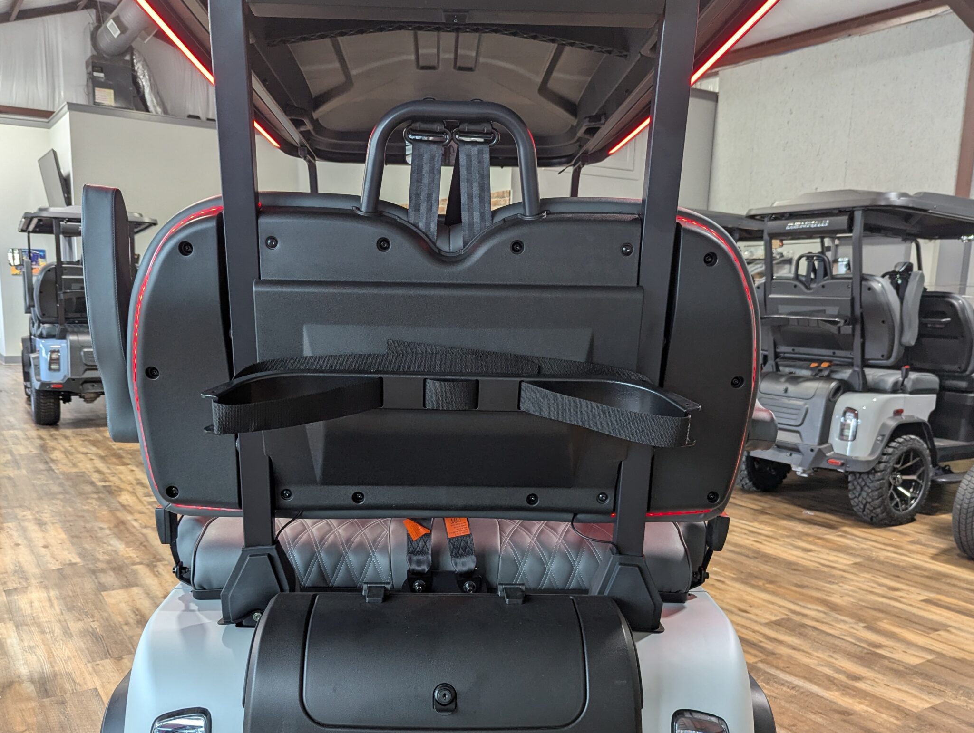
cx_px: 456
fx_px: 845
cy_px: 435
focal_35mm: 30
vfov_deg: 46.7
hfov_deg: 59.8
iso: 142
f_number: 1.85
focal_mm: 6.81
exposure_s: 1/61.5
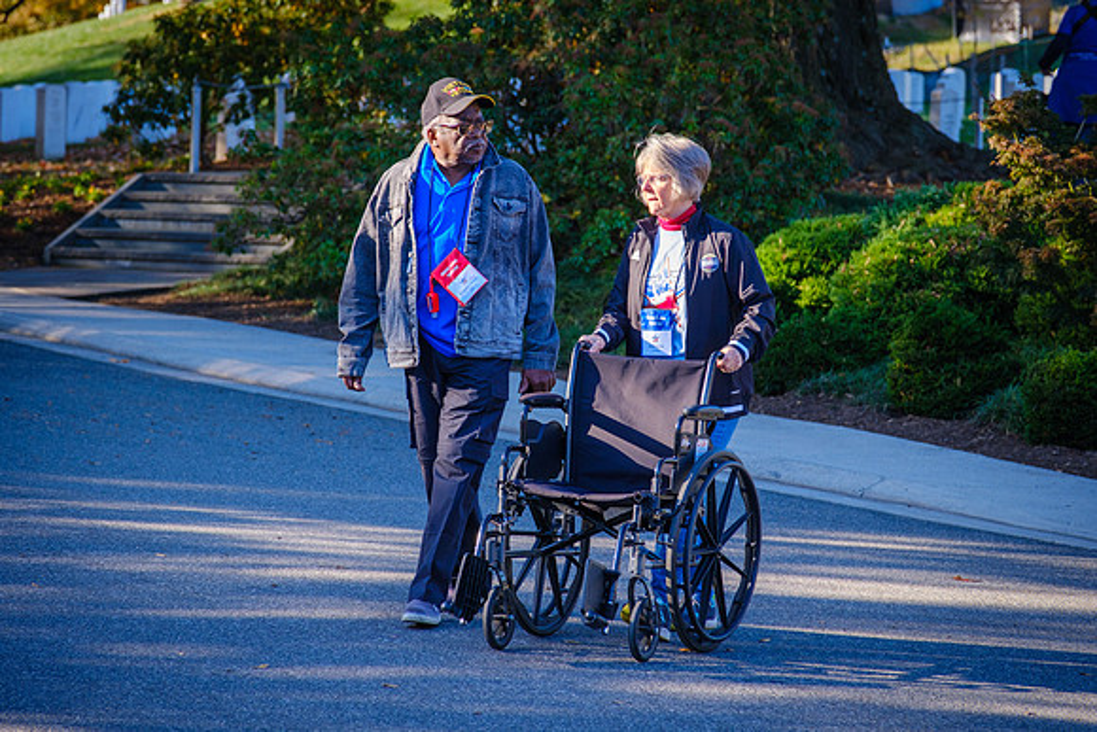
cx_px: 548
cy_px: 366
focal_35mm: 180
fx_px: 5486
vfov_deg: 7.6
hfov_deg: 11.4
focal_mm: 120
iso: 400
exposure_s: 1/400
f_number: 5.6
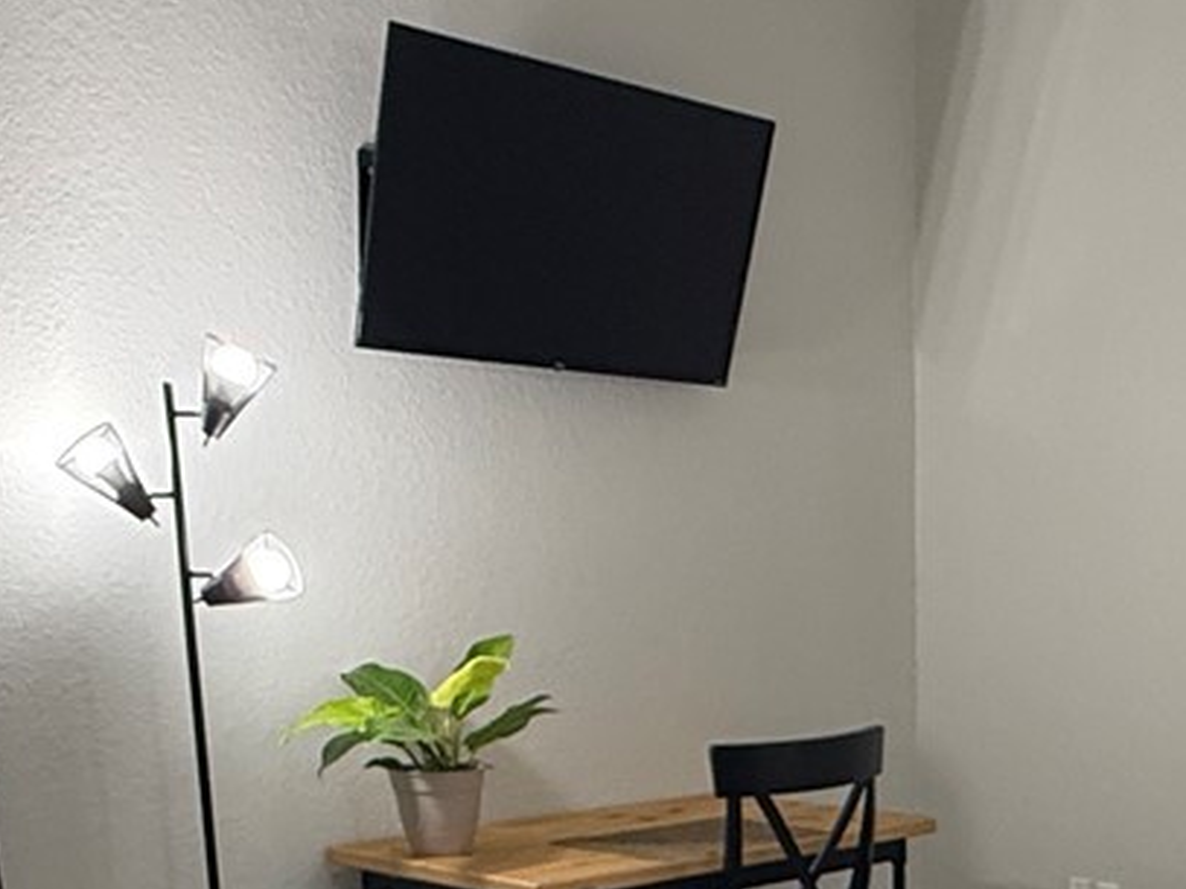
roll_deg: +0.0
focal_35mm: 55
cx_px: 962
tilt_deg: -15.6
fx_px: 1884
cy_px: 1029
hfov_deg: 33.8
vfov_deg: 24.4
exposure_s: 1/120
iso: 250
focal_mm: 2.22
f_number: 2.2
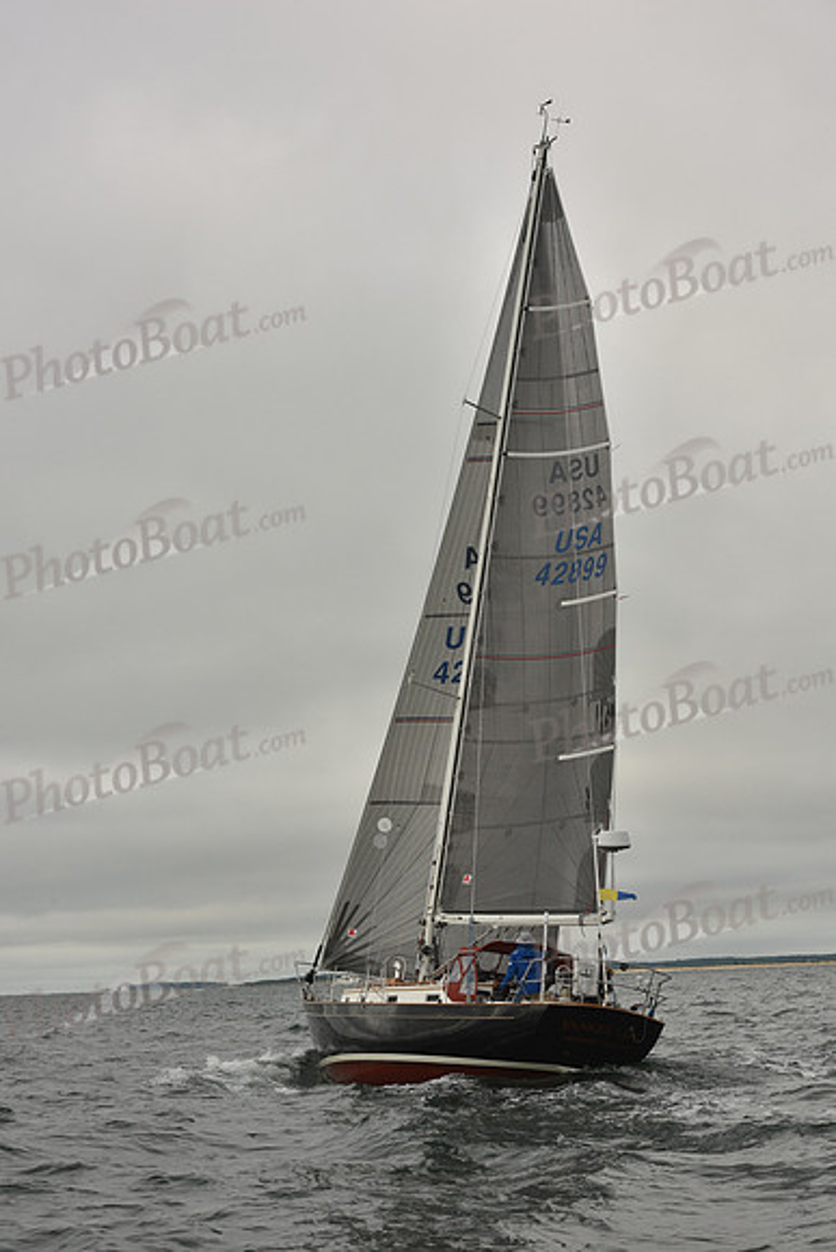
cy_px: 626
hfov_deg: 18.2
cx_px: 418
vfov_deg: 27.0
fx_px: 2611
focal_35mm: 75
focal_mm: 75
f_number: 10
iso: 320
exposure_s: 1/800
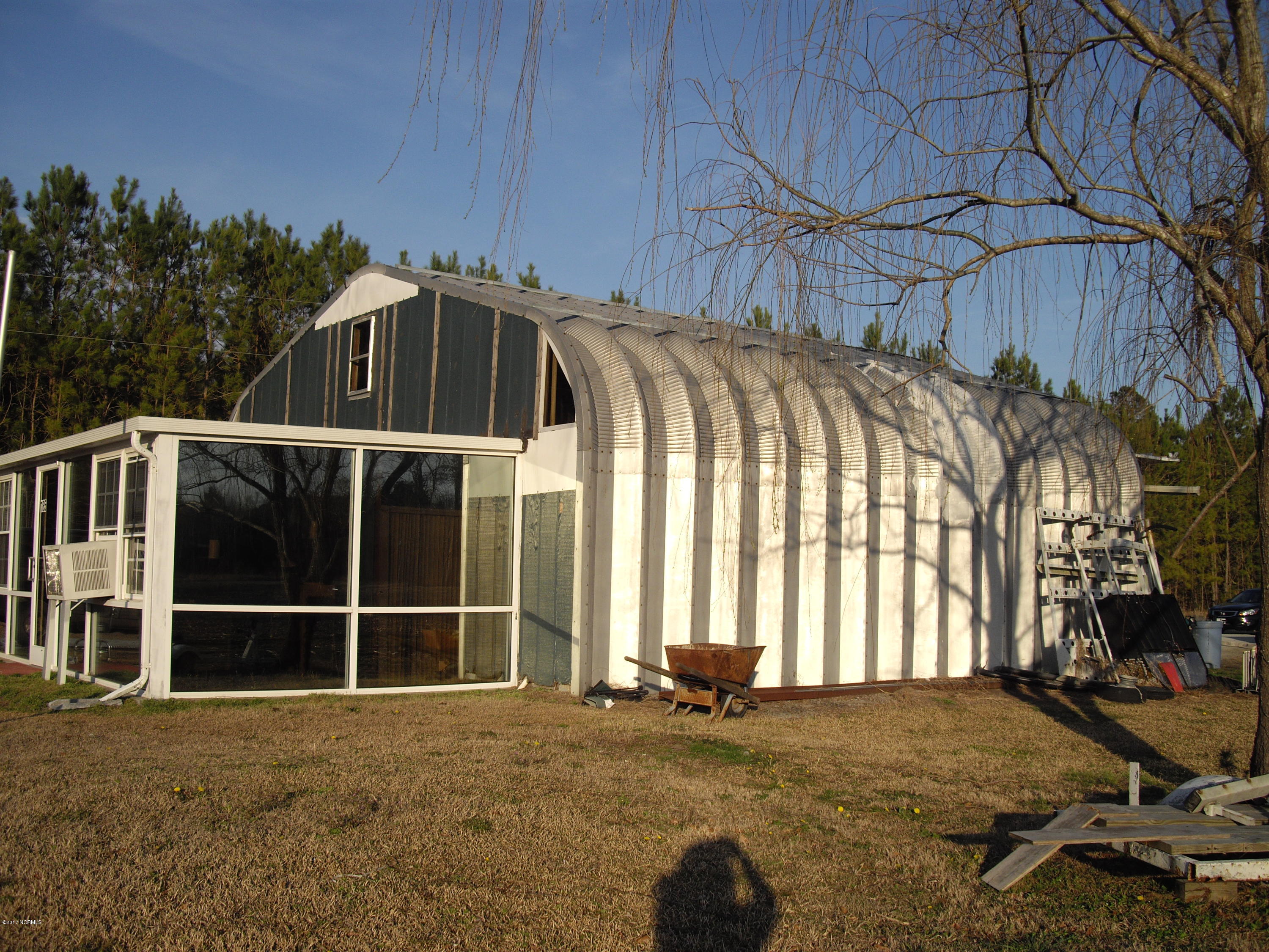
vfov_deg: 37.7
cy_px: 476
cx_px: 634
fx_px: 1393
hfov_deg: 49.0
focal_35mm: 38
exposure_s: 1/200
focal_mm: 7.9
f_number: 8
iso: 64
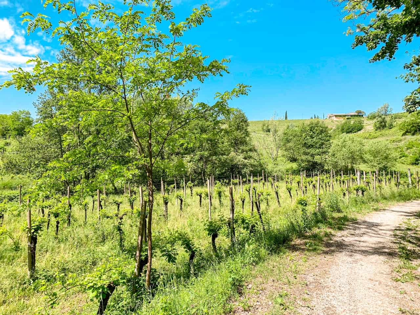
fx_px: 315
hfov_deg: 67.3
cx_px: 210
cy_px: 158
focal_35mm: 26
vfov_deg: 53.1
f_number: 1.8
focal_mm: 4.25
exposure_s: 1/1500
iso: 25
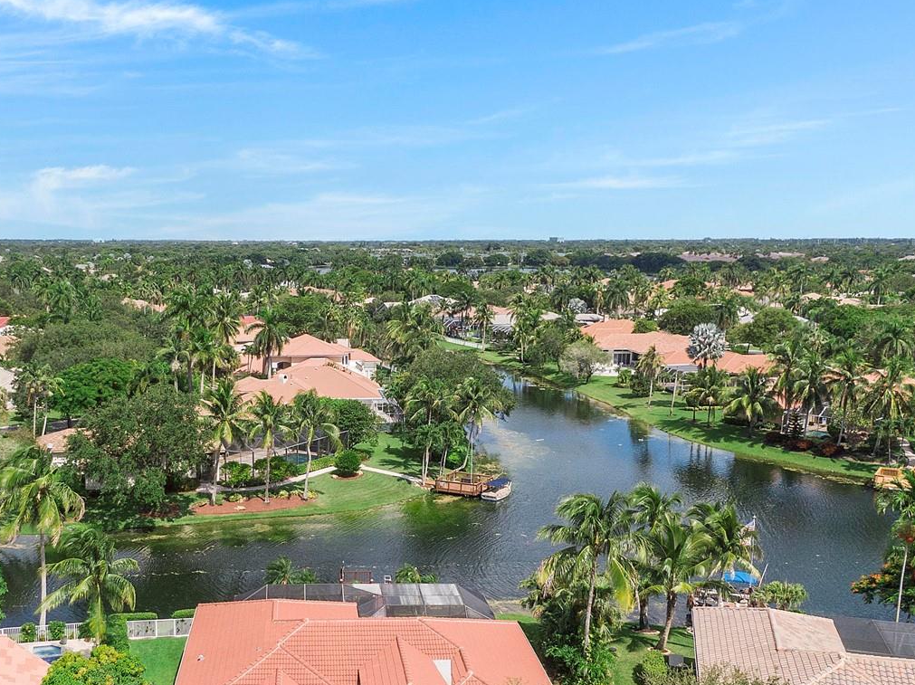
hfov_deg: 48.3
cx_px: 319
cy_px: 451
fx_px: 1004
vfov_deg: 37.3
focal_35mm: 38
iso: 110
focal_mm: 4.39
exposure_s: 1/2000
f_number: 2.8
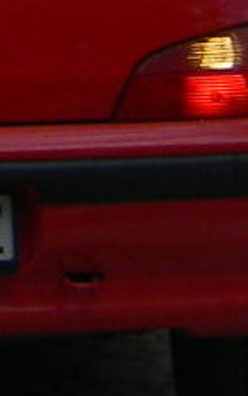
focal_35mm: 431
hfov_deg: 3.0
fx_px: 4655
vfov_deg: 4.6
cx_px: -733
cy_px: -849
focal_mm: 8.6
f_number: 3.9
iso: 80
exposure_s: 1/661
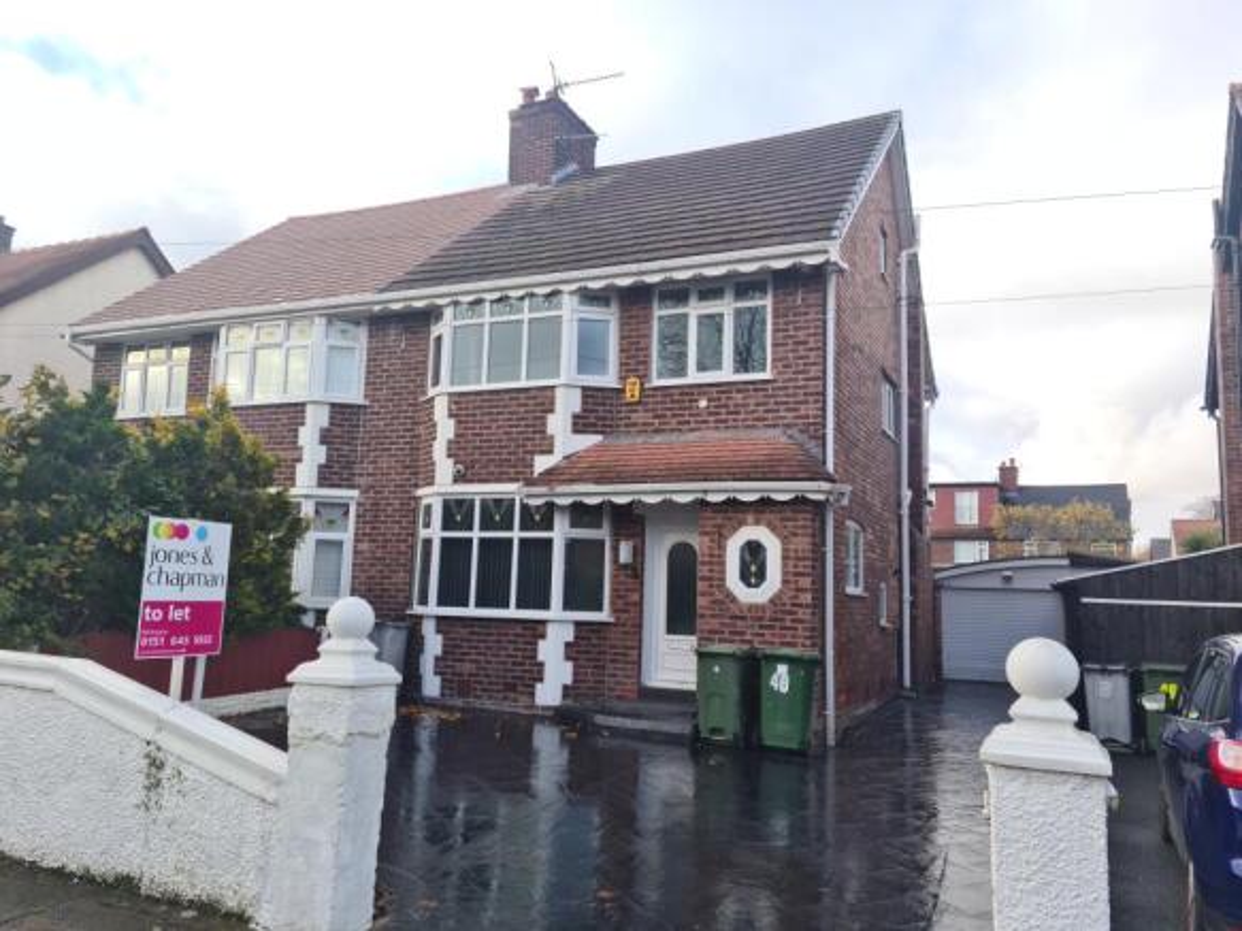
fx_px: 969
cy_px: 466
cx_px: 621
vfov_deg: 51.3
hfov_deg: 65.3
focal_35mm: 27
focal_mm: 5.9
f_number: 2
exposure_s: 1/245
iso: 25
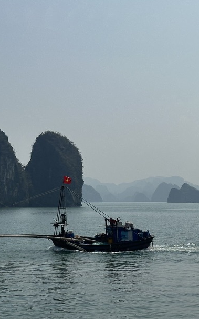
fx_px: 746
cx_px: 45
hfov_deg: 15.1
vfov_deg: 24.1
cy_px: 152
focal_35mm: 86
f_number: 1.78
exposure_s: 1/15873
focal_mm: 6.86
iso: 64
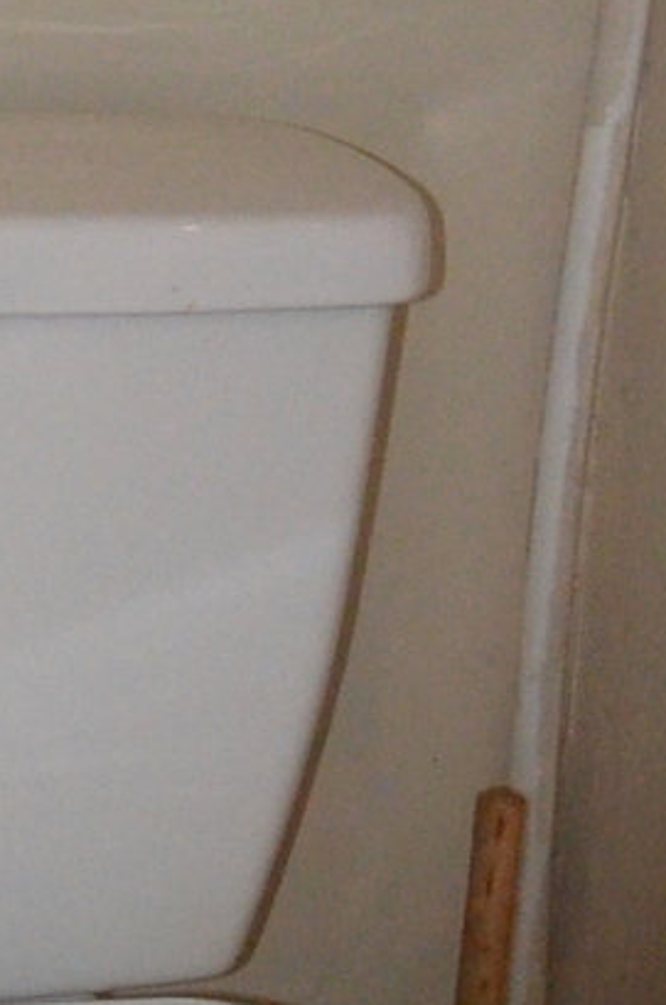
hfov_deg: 8.1
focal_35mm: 152
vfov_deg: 13.4
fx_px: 4236
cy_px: 84
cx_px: -1118
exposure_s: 1/60
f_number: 3.5
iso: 3200
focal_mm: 18
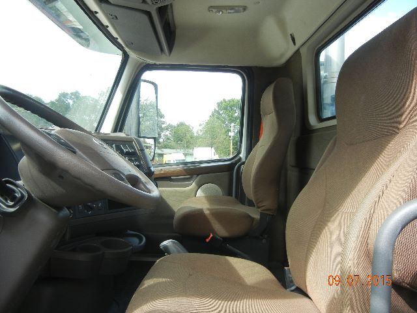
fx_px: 361
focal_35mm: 30
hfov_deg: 60.0
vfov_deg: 46.8
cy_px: 156
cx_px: 208
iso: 160
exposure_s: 1/194
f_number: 3.5
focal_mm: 5.4
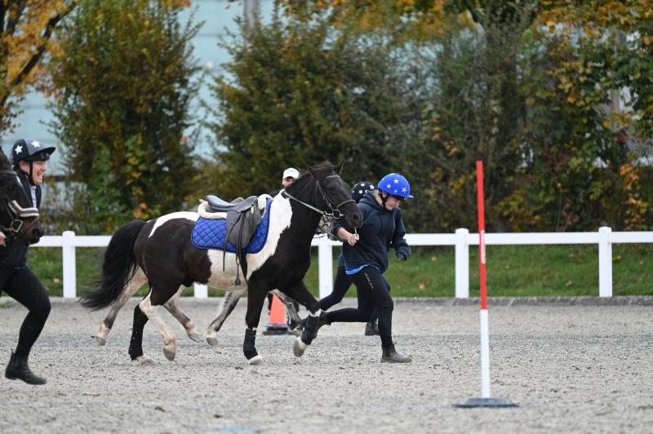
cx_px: 326
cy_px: 217
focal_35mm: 320
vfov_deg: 4.3
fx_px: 5800
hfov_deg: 6.4
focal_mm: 320
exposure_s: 1/800
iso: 1250
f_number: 5.3
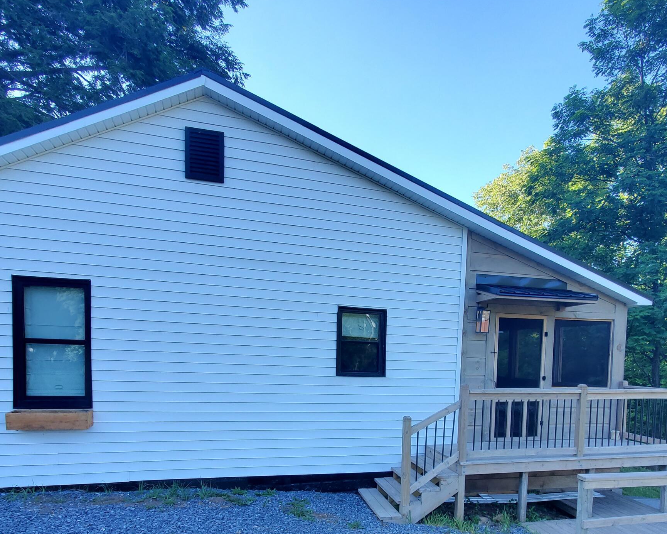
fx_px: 434
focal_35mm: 22
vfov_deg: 60.1
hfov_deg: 74.8
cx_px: 369
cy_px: 392
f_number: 2.2
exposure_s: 1/212
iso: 50
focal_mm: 1.8
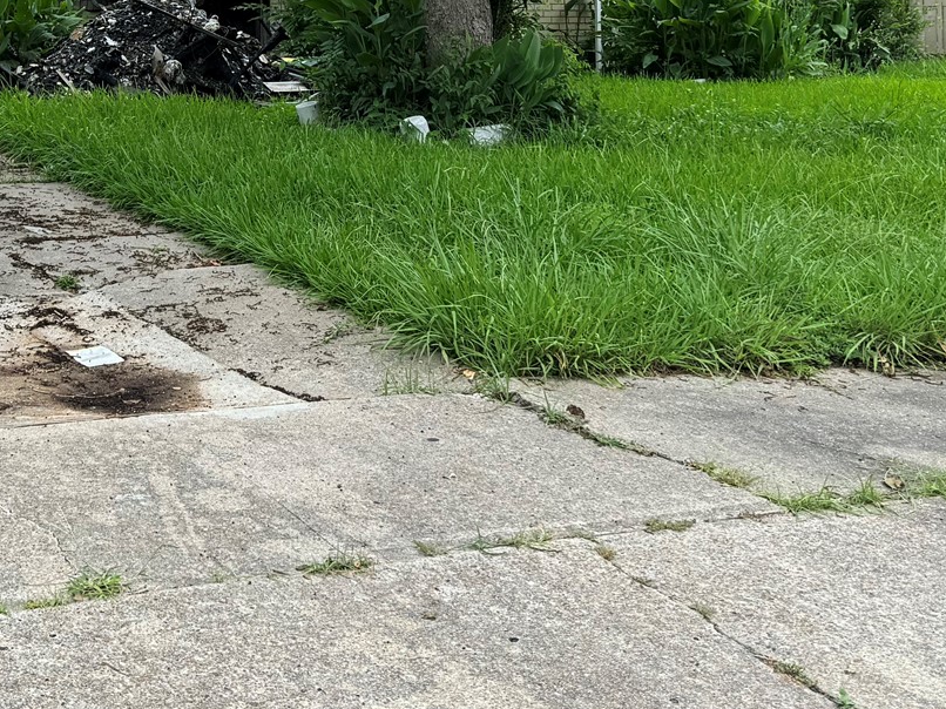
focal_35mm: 61
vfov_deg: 22.6
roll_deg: -0.8
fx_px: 1667
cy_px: -82
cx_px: 112
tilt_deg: +3.2
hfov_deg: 30.4
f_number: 1.78
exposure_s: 1/1172
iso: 80
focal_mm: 6.76
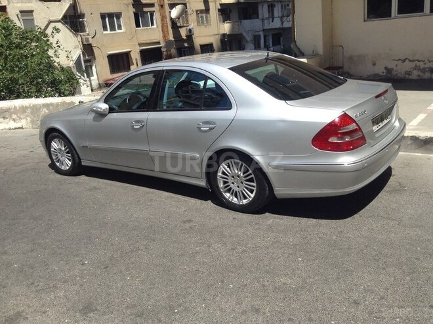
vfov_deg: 42.8
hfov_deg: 55.4
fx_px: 412
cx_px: 216
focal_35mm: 33
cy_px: 162
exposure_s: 1/905
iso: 25
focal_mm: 3.3
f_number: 2.4
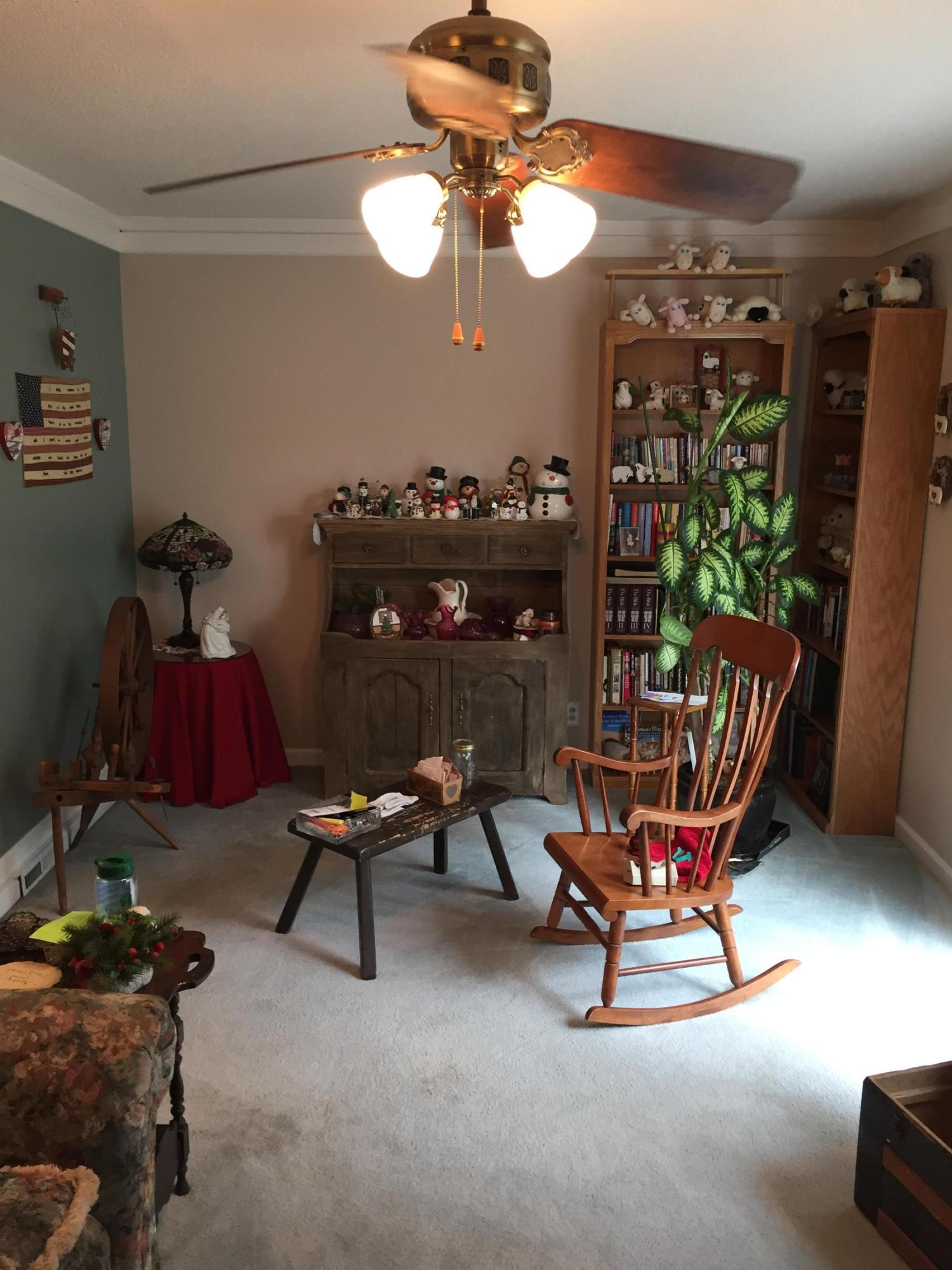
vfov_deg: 61.7
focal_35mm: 29
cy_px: 635
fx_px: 1063
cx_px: 476
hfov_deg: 48.2
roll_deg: -0.8
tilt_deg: -11.6
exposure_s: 1/30
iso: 80
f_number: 2.2
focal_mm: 4.15
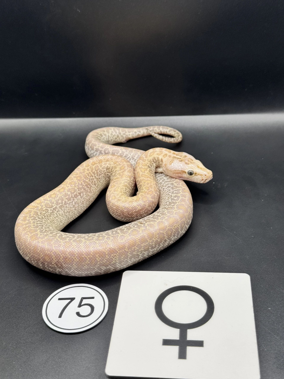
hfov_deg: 30.3
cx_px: 142
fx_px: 525
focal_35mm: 48
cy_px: 190
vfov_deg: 39.7
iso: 50
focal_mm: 6.76
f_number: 1.78
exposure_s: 1/217
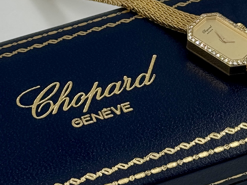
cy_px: 81
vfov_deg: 18.0
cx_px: 166
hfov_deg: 23.7
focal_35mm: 82
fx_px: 585
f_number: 1.78
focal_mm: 6.76
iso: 64
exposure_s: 1/693
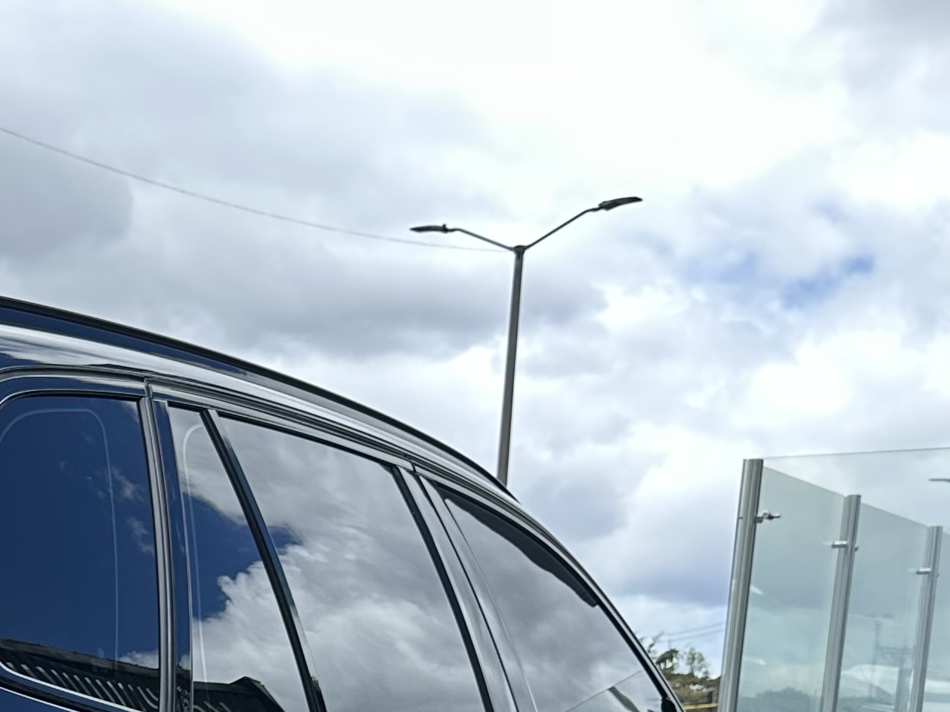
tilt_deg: -7.4
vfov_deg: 17.5
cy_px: 1013
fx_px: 2113
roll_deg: -2.4
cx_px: -332
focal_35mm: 77
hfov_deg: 22.3
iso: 80
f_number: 1.78
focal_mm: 6.86
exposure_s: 1/872
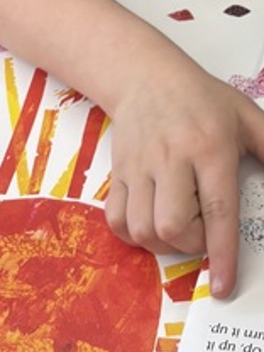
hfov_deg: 11.5
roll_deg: +1.1
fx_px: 1302
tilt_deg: -35.3
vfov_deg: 14.8
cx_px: 267
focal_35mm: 128
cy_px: -83
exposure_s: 1/121
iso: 80
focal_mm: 5.96
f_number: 1.6
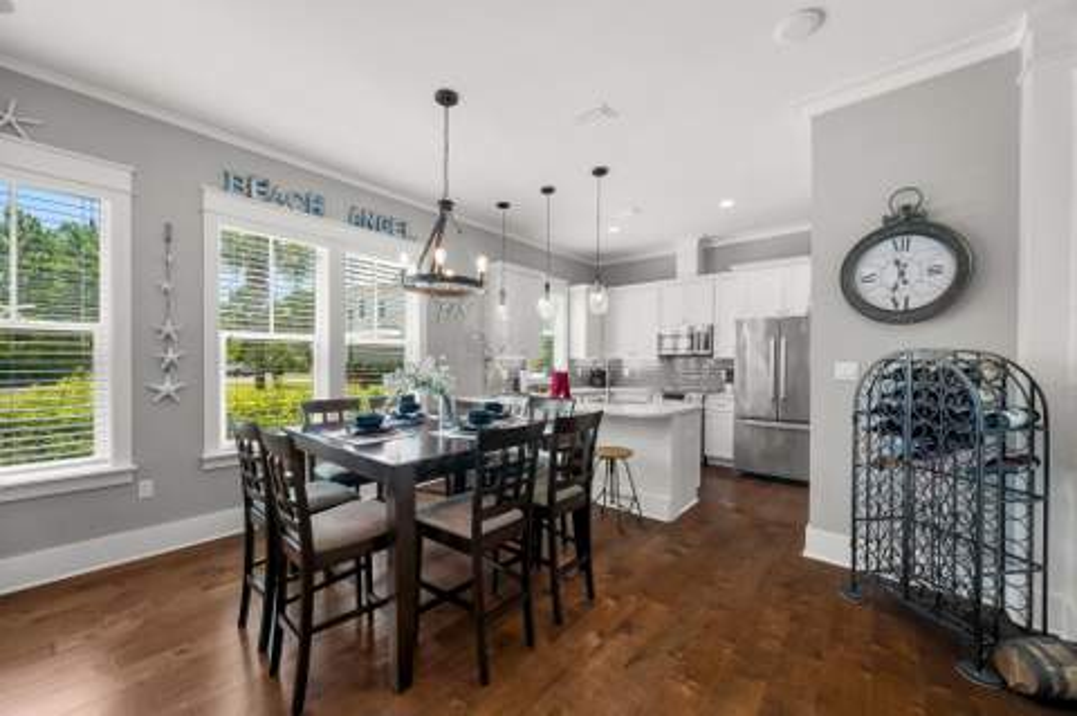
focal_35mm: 13
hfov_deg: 108.4
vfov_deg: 85.3
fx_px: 389
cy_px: 358
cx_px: 538
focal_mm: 13
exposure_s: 1/4
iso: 400
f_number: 9
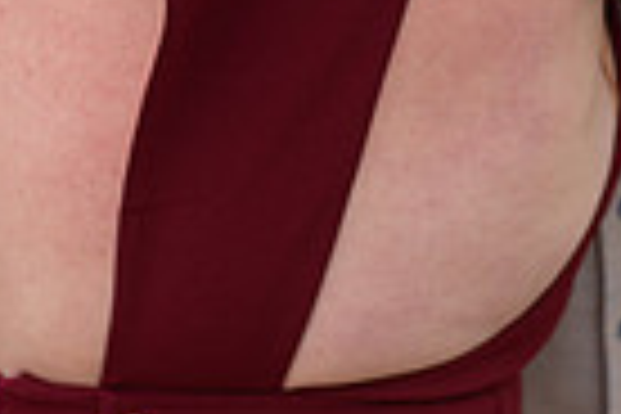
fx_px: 2536
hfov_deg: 13.9
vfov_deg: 9.0
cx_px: 526
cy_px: -310
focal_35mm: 147
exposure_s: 1/320
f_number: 4
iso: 100
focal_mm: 35
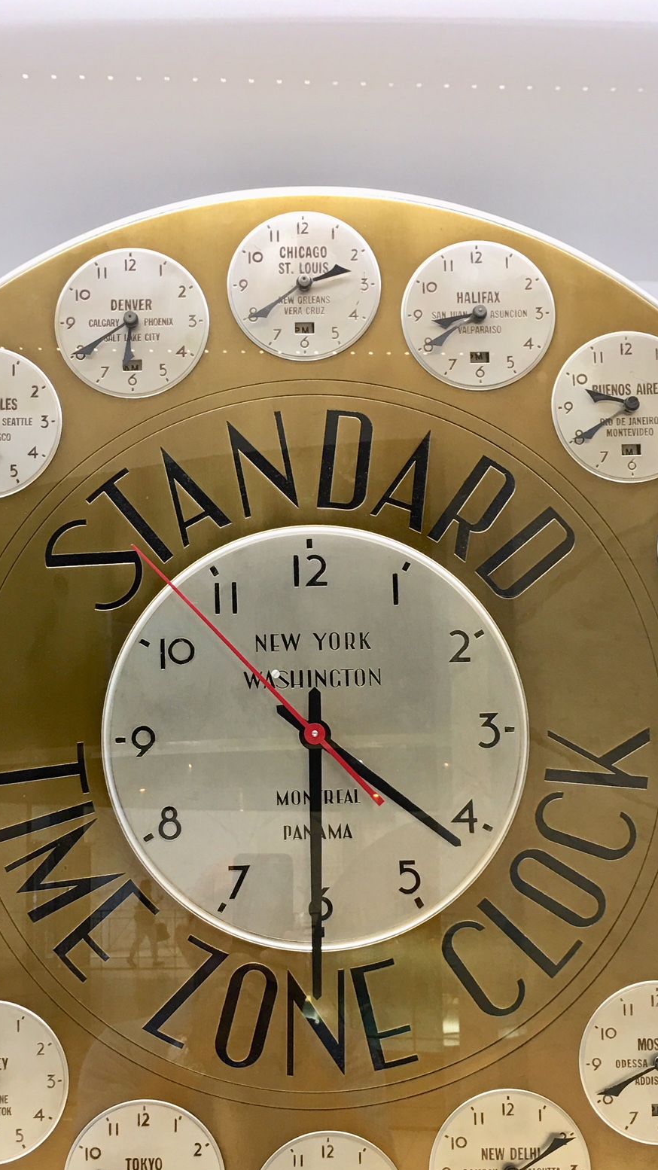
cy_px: 745
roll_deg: +0.8
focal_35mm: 41
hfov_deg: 29.0
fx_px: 1272
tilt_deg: +5.2
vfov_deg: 48.8
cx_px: 324
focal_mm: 4.15
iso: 25
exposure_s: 1/15
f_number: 2.2
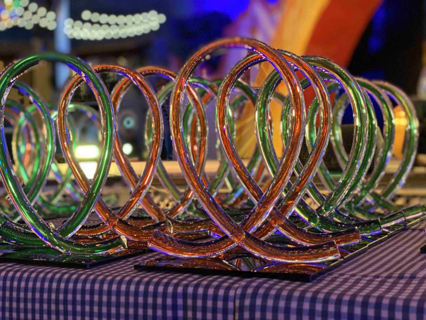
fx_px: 640
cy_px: 160
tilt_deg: -1.4
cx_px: 213
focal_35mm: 52
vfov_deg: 28.0
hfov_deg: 36.8
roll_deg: +2.1
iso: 400
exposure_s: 1/40
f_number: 2
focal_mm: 6
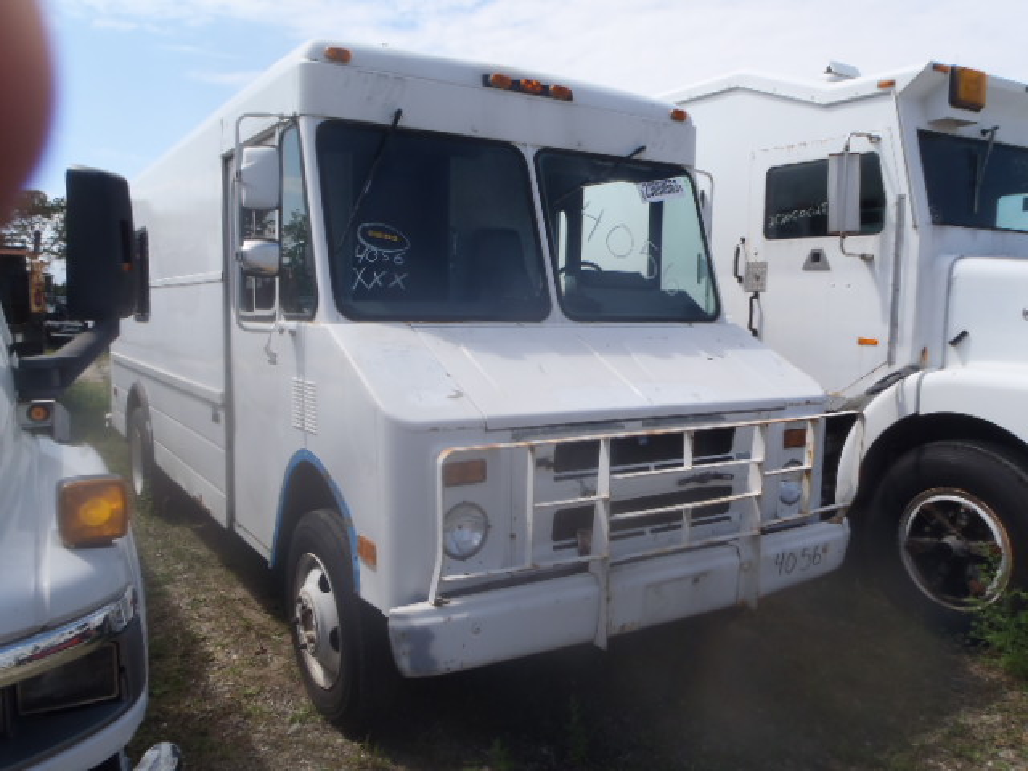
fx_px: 832
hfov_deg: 63.4
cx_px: 514
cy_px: 386
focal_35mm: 28
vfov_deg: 49.7
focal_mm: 5
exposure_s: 1/400
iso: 80
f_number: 5.6
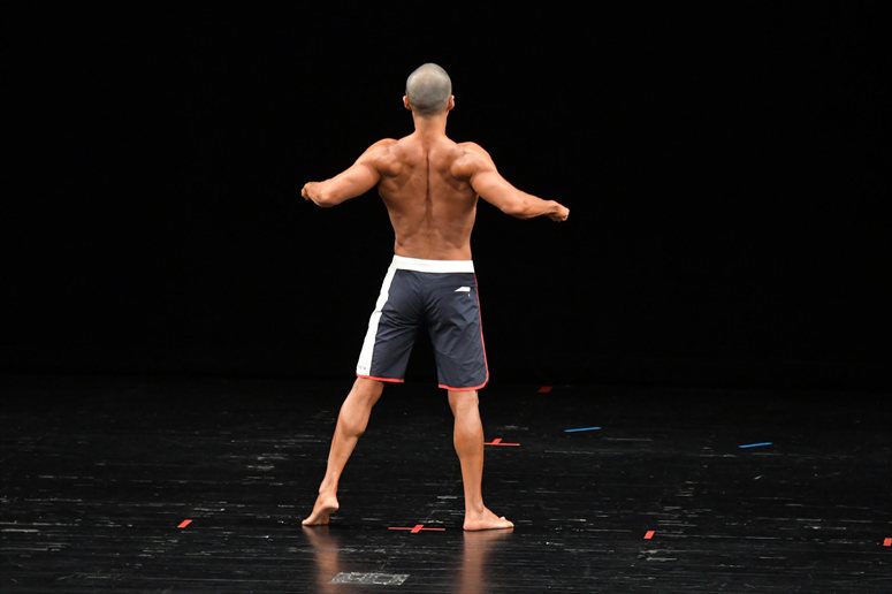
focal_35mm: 255
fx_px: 6315
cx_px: 446
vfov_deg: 5.4
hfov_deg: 8.1
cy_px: 297
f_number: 5.6
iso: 3200
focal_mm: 170
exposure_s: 1/400
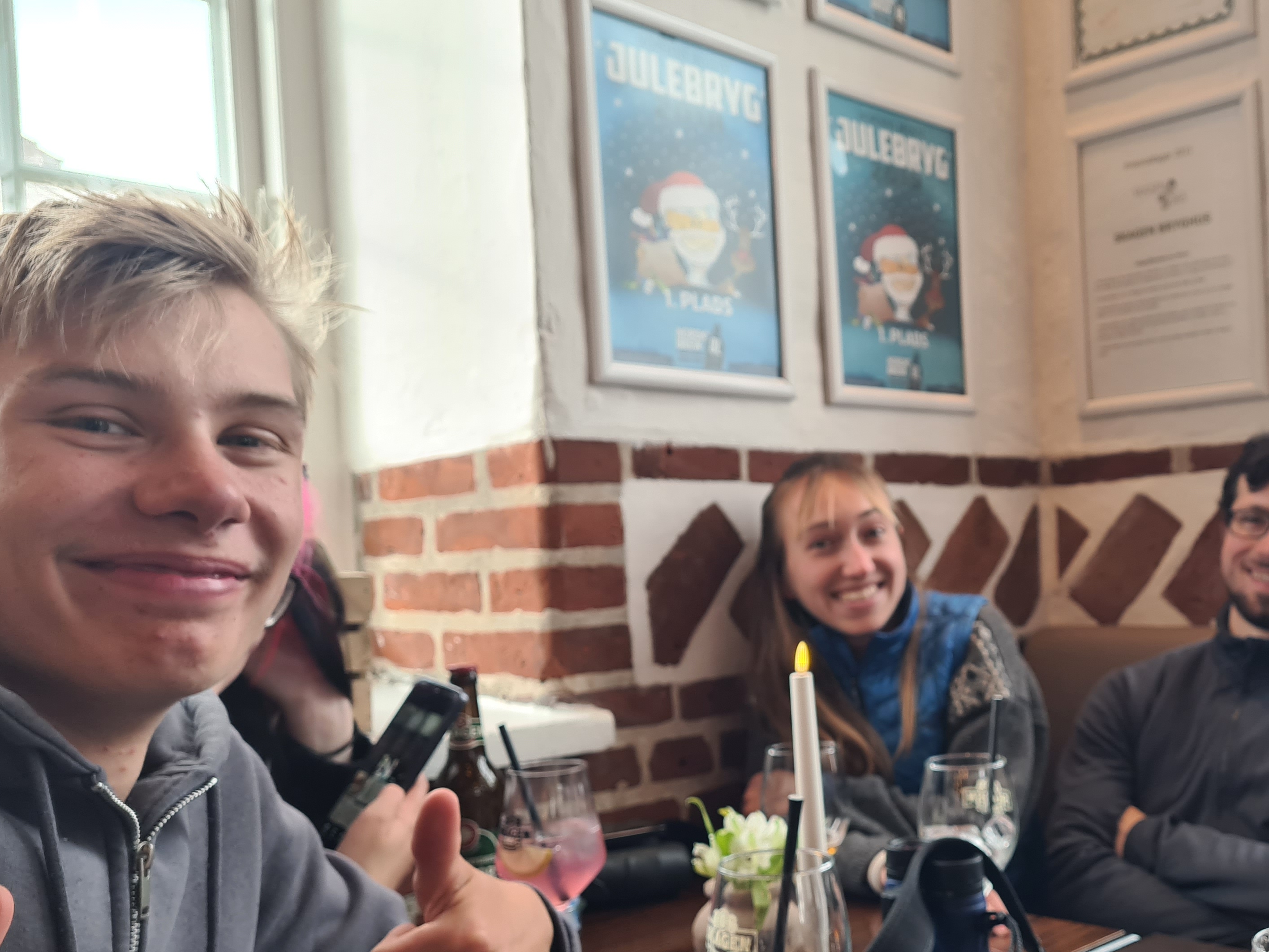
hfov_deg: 48.8
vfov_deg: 38.5
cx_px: 896
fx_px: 1356
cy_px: 583
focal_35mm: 37
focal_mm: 5.4
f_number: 1.8
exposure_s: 1/50
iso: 80
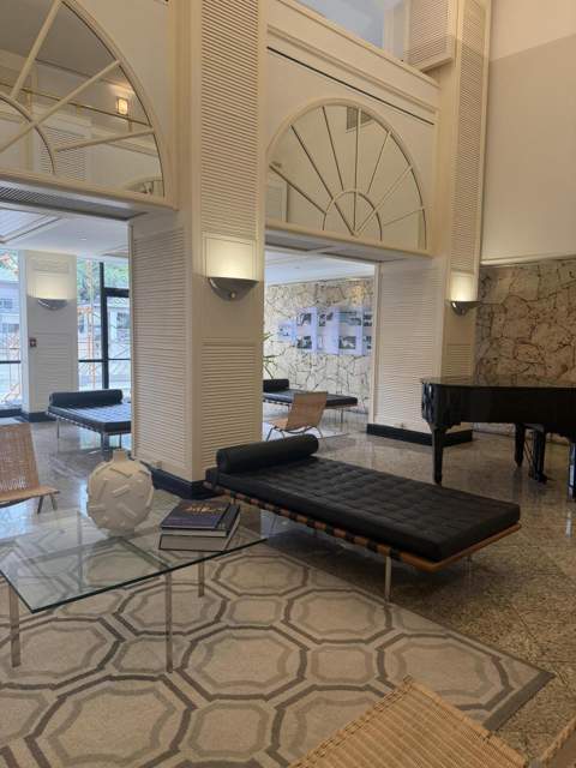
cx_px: 288
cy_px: 384
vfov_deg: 71.6
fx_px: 532
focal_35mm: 24
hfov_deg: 56.8
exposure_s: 1/120
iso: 160
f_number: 1.78
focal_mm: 6.76
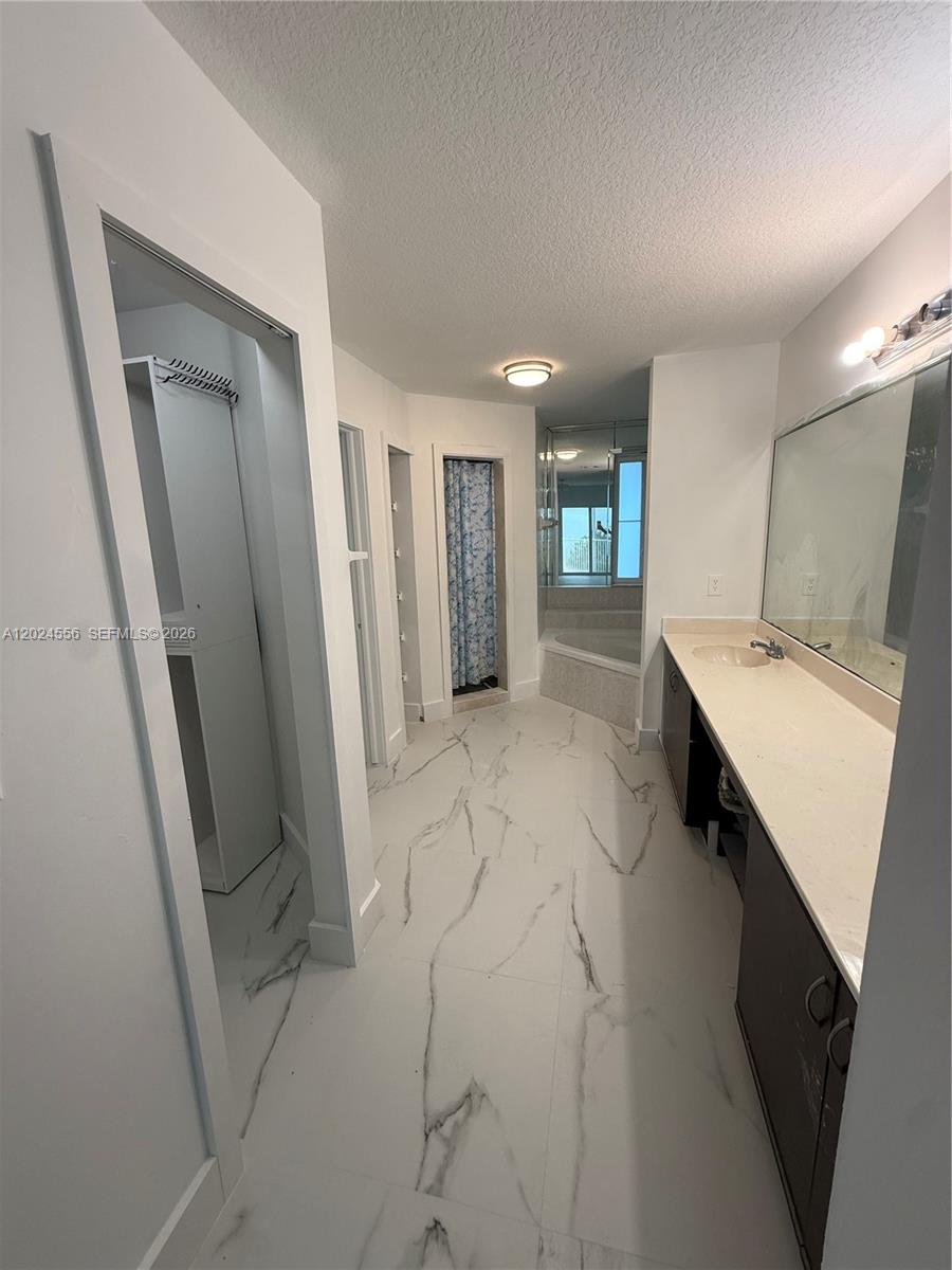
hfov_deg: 85.7
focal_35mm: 14
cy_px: 635
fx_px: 513
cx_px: 476
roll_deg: +1.2
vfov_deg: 102.1
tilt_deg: -11.5
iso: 125
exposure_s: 1/120
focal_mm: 2.22
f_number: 2.2
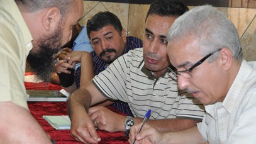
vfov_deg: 15.3
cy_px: 61
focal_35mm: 79
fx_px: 536
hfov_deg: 26.8
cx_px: 116
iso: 800
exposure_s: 1/60
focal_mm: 32
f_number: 4.5
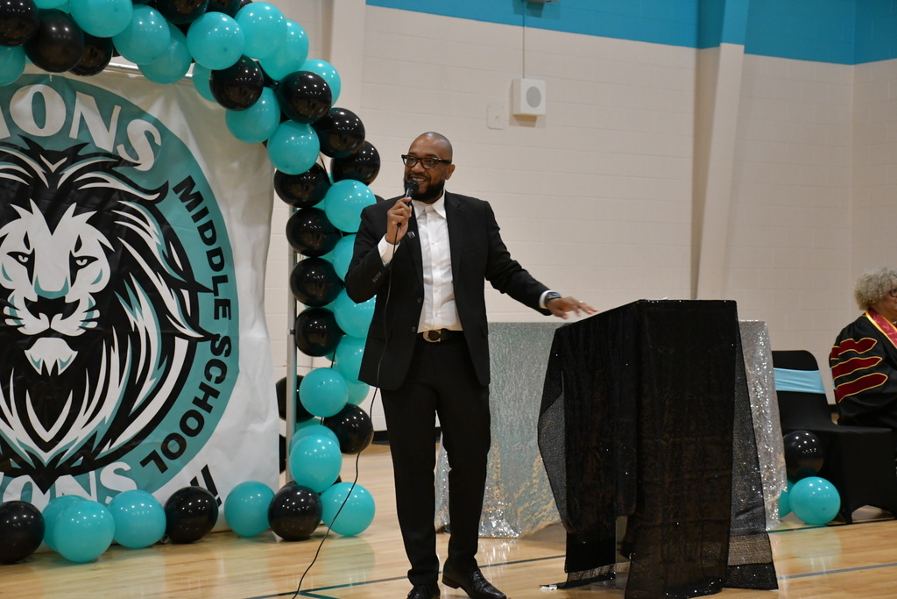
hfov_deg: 28.1
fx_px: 1794
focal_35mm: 72
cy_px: 300
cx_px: 448
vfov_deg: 18.9
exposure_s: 1/125
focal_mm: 48
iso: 2200
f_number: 4.5
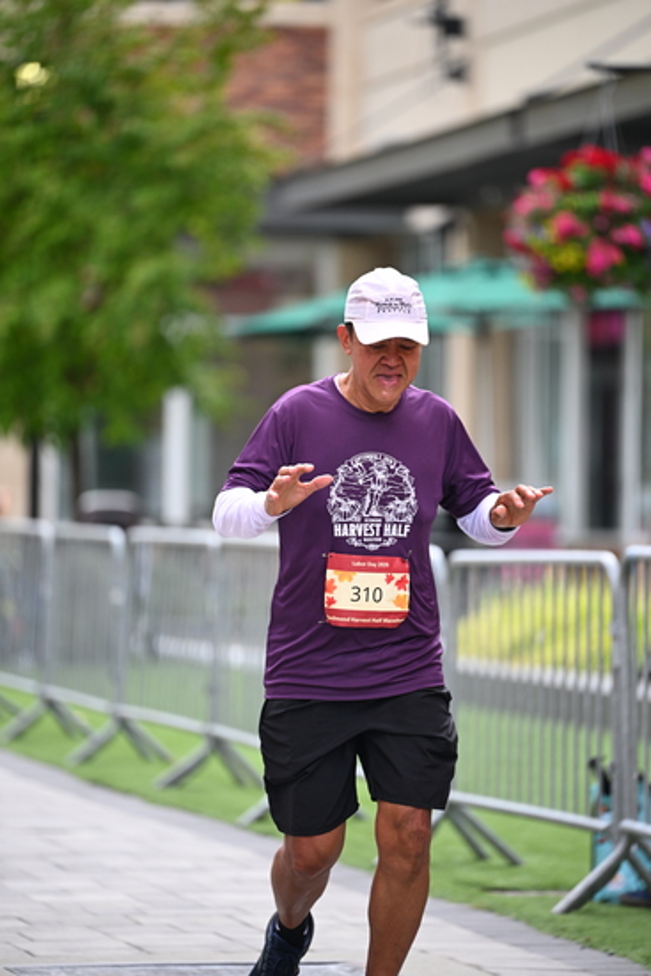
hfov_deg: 6.9
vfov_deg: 10.3
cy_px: 488
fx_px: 5421
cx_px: 326
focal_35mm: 200
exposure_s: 1/1600
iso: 640
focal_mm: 200
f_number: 2.8
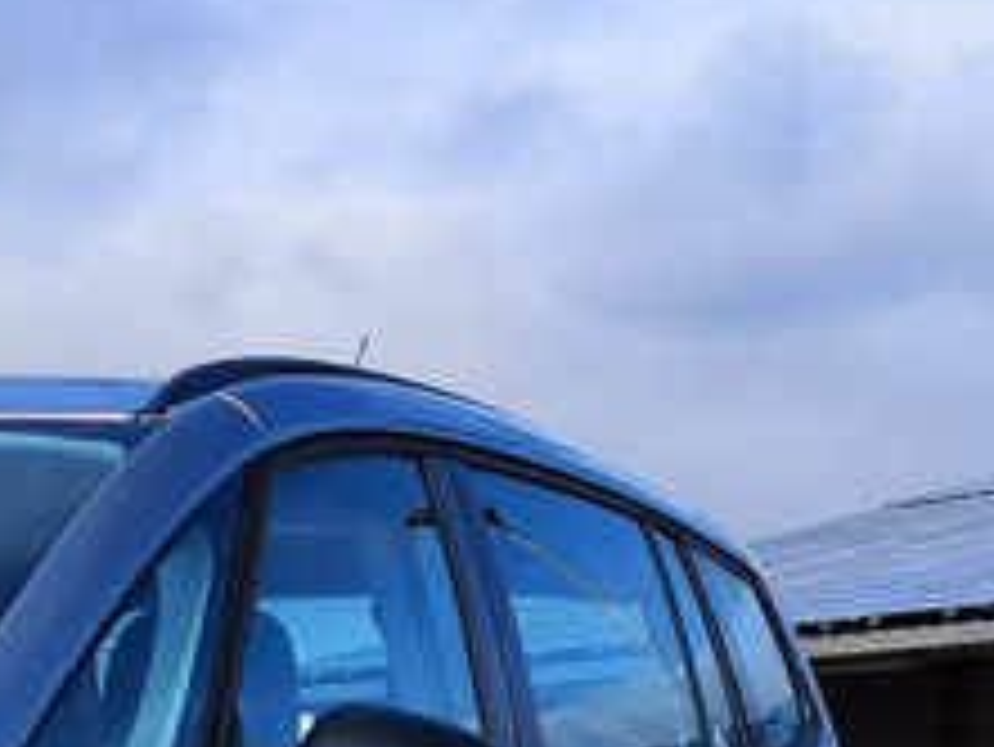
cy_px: 1102
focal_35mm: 145
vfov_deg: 9.9
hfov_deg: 12.9
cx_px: -477
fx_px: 4166
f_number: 1.8
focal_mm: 5.58
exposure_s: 1/3891
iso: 50
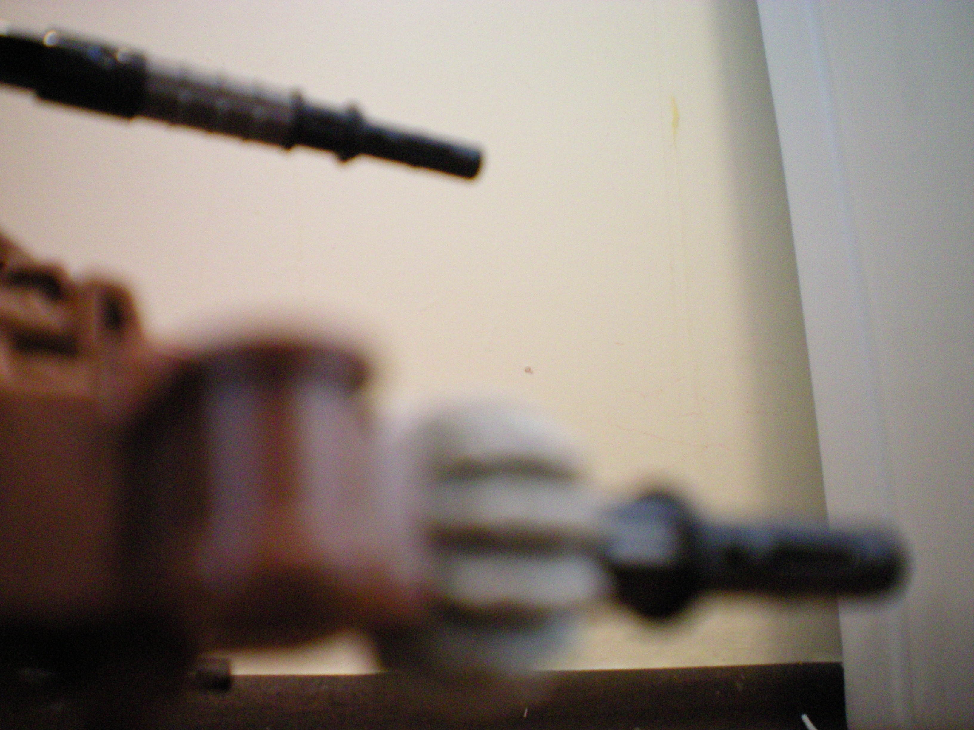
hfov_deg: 49.0
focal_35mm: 38
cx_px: 487
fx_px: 1069
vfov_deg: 37.7
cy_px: 365
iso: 400
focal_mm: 6.3
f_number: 3.1
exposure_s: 1/3.33
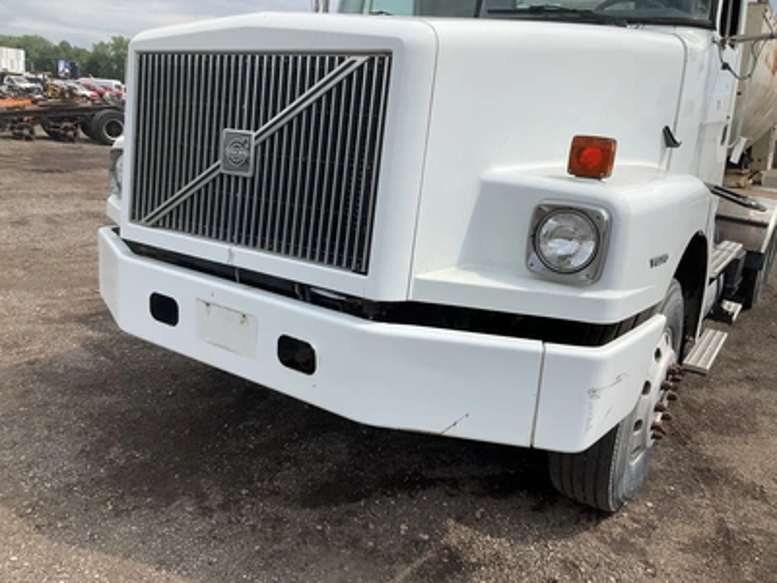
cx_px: 388
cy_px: 292
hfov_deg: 61.7
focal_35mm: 29
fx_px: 651
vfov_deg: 48.2
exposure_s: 1/2058
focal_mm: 3
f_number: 1.8
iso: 25
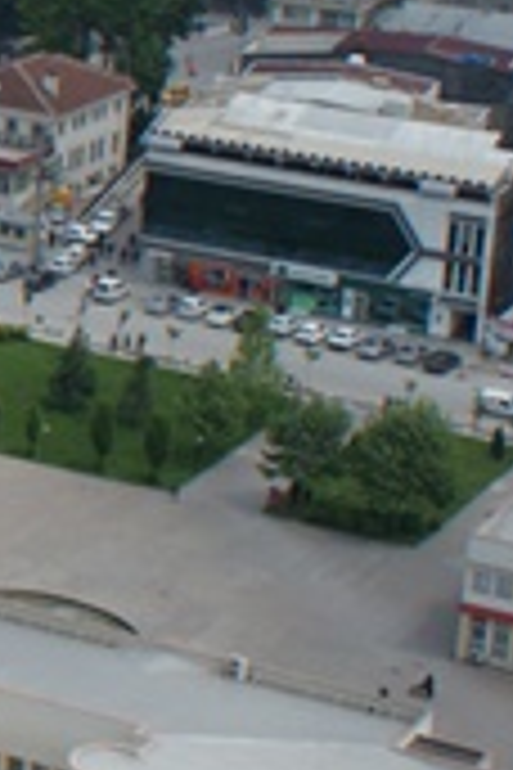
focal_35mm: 179
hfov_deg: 6.8
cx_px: -1107
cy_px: 101
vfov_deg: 11.4
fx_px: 3826
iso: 100
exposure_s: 1/250
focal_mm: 20
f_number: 10
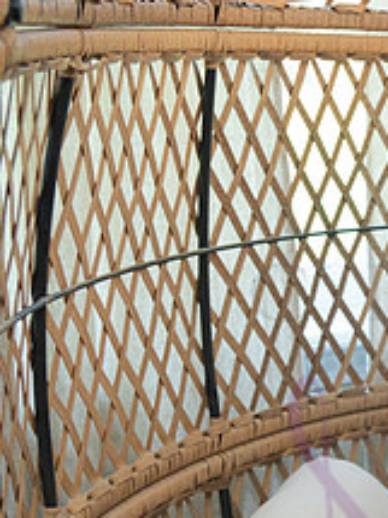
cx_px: 694
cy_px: 411
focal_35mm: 91
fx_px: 1361
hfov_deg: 14.3
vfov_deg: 21.3
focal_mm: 35
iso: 1600
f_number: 4
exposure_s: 1/320
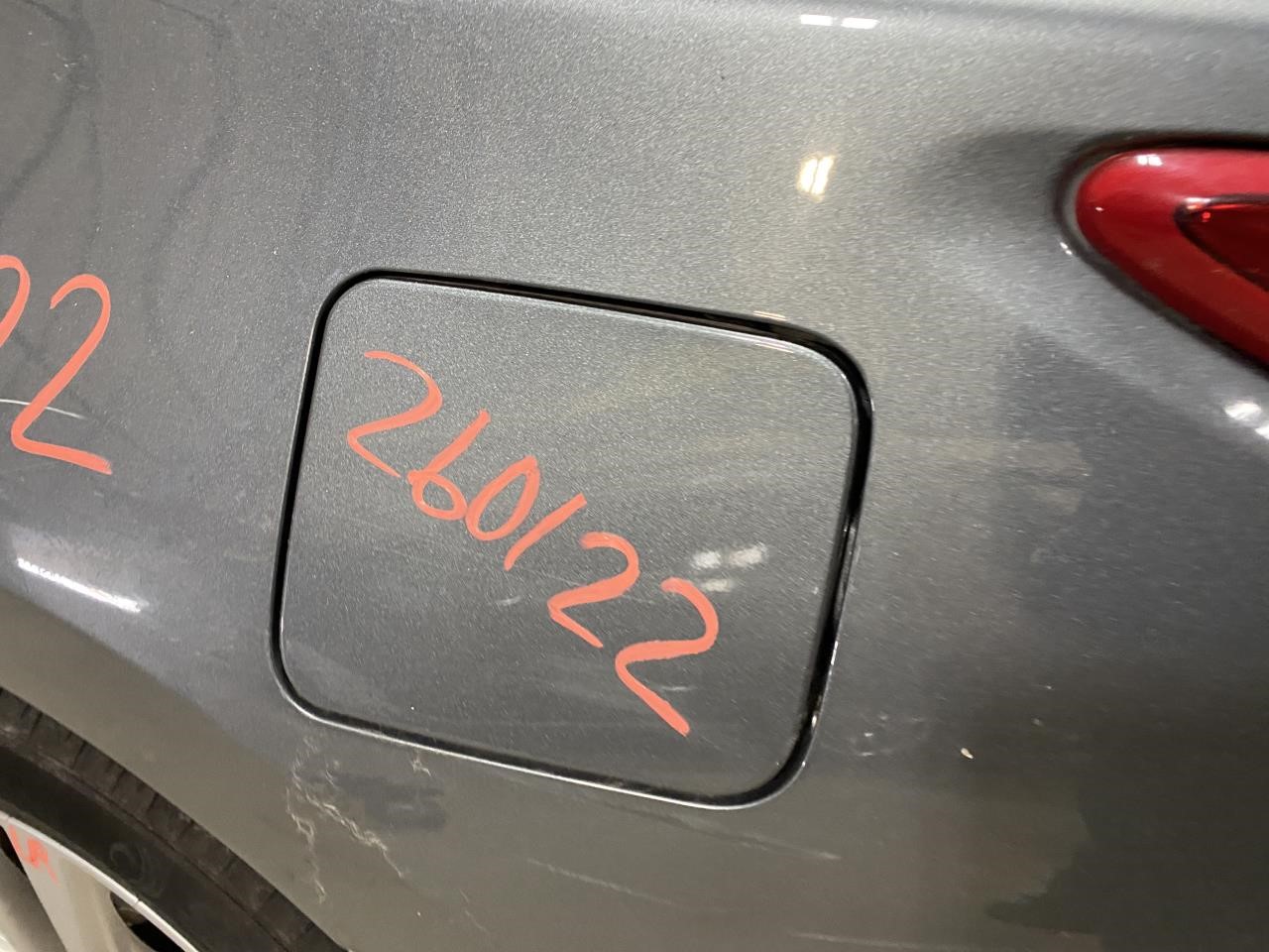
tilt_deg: -33.0
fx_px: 953
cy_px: 476
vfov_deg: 53.1
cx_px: 634
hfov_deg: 67.3
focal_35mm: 26
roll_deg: -2.4
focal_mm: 4.25
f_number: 1.8
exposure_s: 1/40
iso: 400
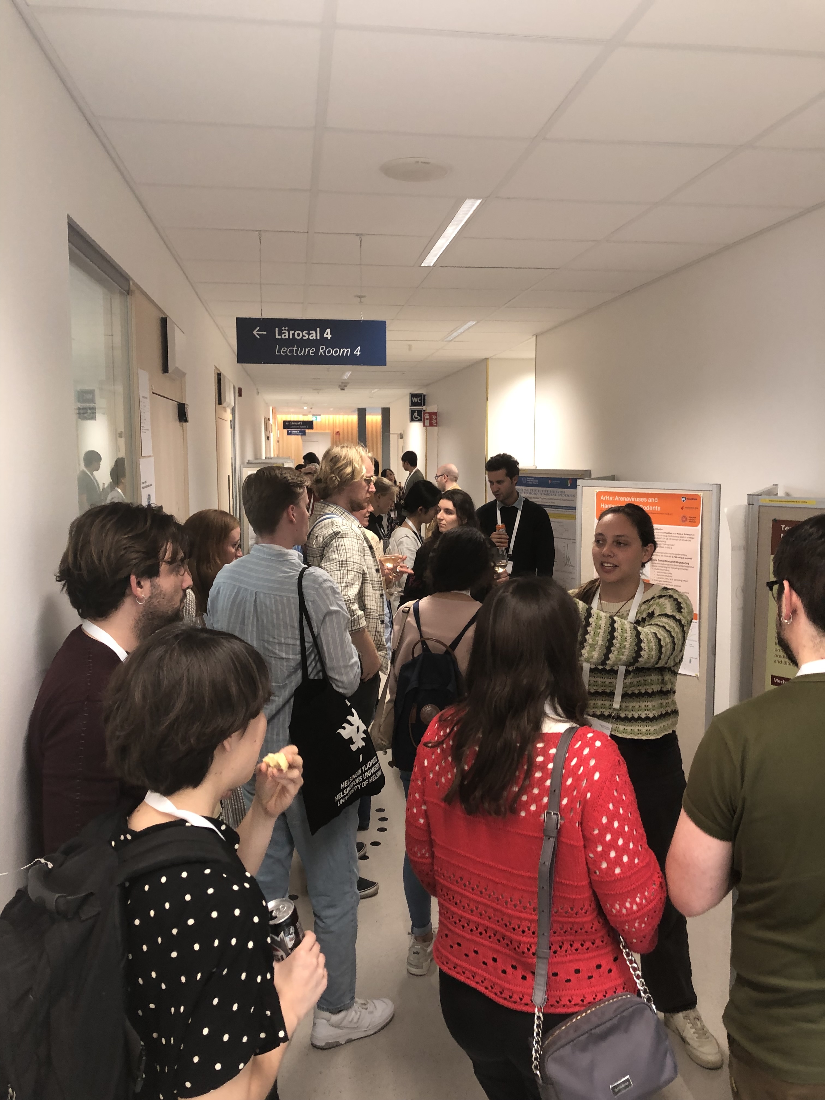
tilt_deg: -6.4
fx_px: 890
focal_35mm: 28
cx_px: 412
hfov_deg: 49.7
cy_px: 550
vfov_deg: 63.4
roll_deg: +0.4
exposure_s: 1/17
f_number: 1.8
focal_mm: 3.99
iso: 40
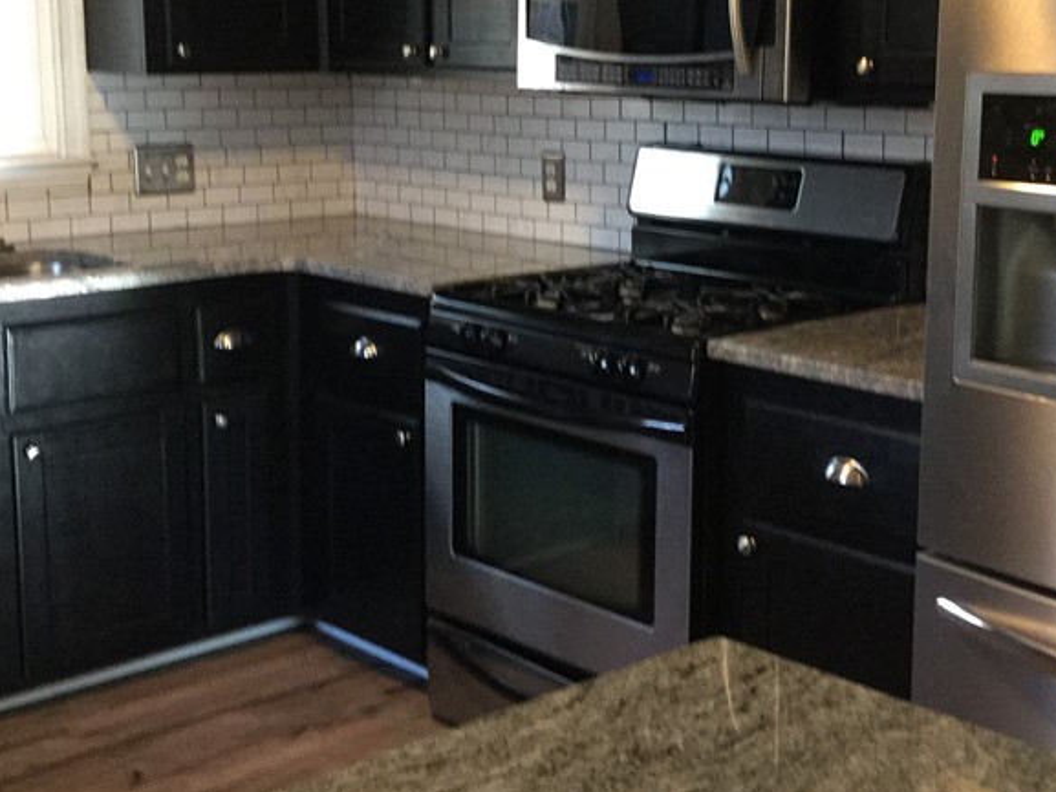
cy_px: 262
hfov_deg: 34.8
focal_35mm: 55
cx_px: 641
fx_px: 1678
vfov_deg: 26.4
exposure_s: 1/17
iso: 200
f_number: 2.4
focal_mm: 3.3
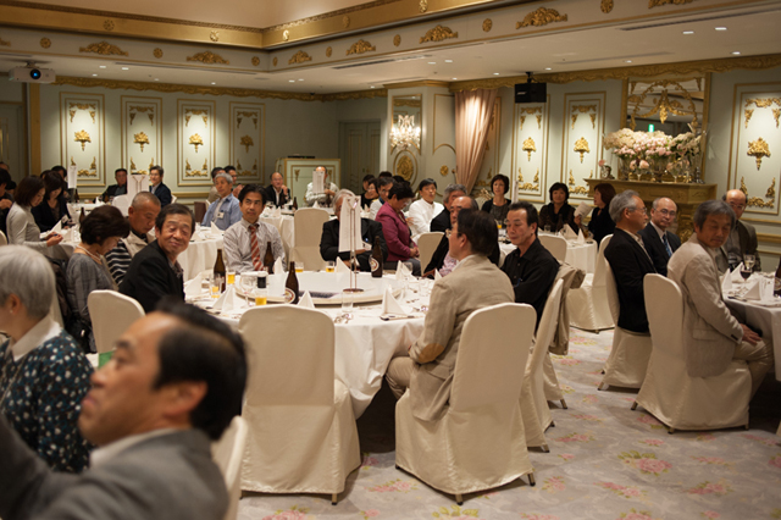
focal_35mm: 35
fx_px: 759
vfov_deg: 37.8
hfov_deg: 54.5
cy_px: 260
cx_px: 390
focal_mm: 35
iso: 500
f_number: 2.8
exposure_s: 1/100
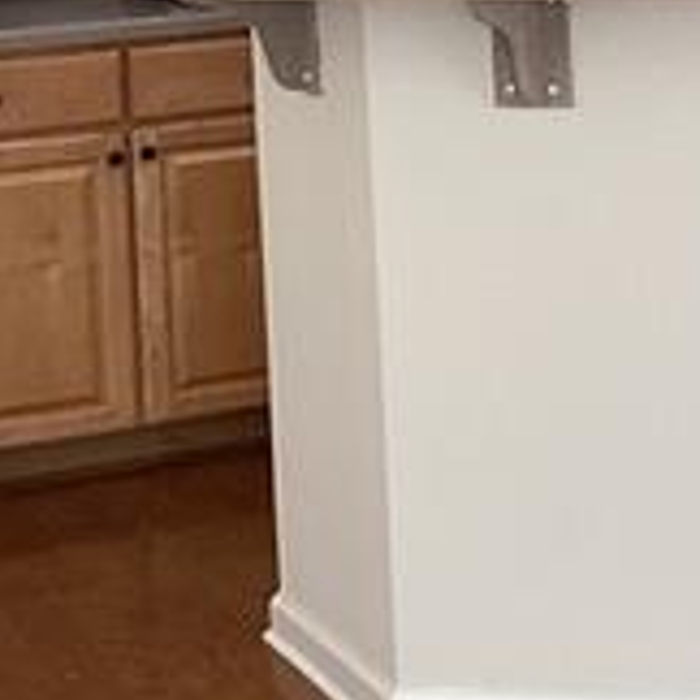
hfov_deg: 12.5
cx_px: 1171
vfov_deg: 13.1
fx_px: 2974
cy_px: -117
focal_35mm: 130
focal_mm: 3.3
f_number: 2.4
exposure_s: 1/60
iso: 50
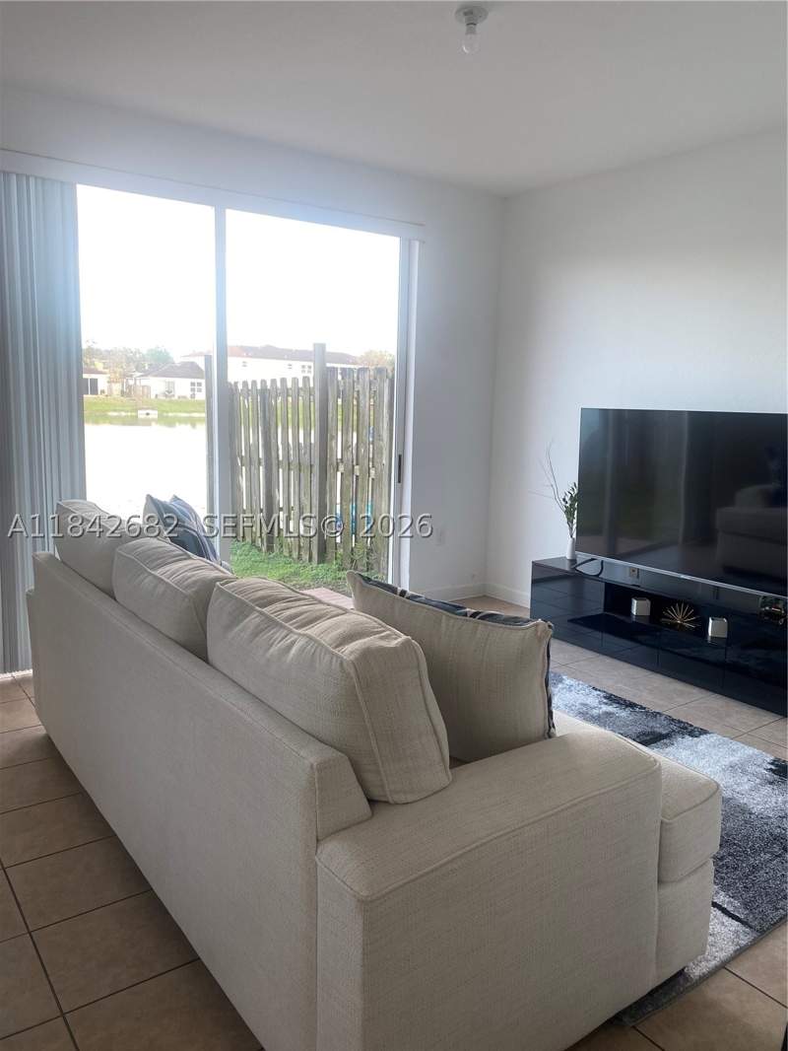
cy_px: 526
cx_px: 394
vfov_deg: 67.3
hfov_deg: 53.1
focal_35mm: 26
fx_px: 789
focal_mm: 4.25
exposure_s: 1/120
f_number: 1.8
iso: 40
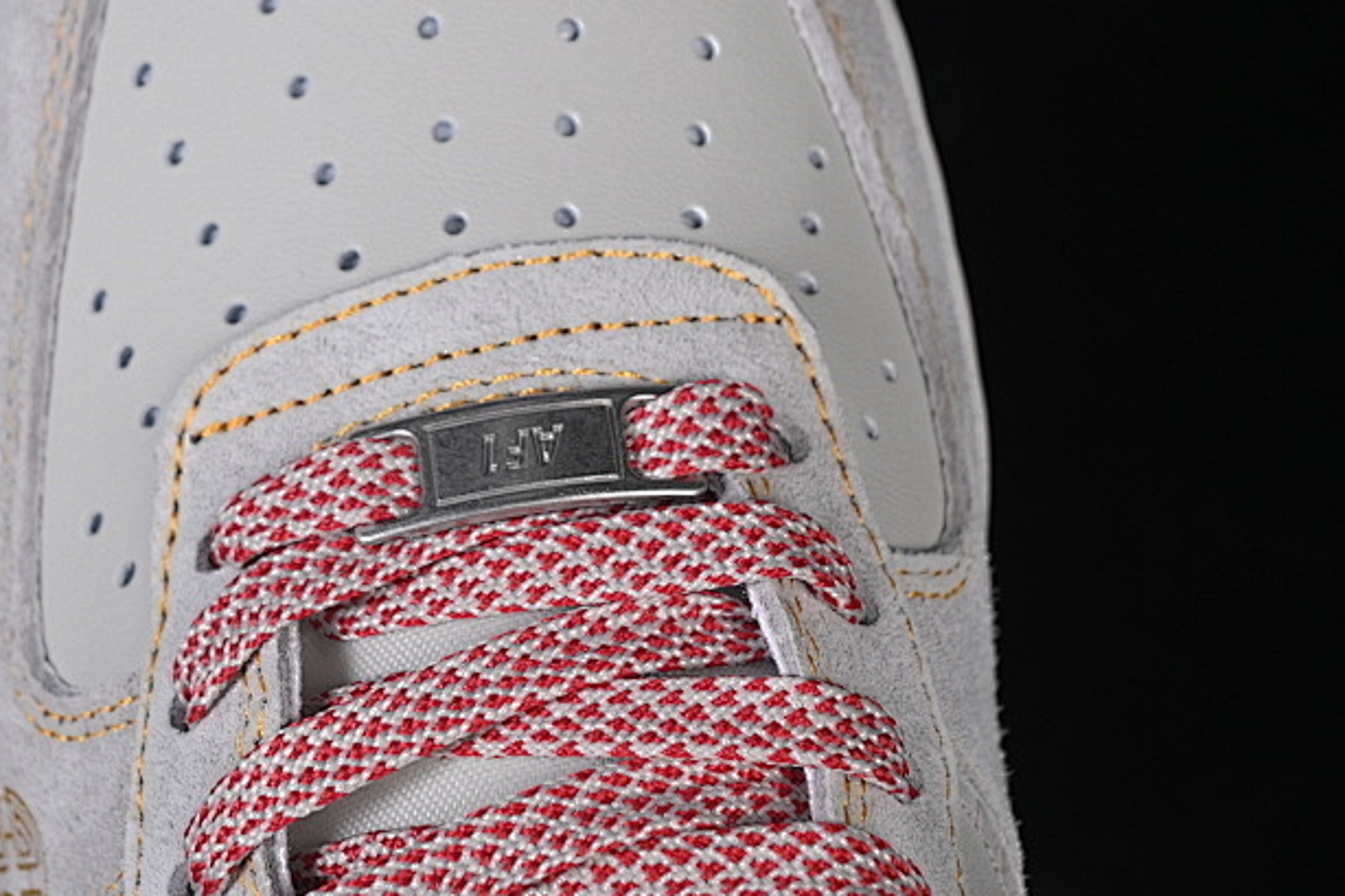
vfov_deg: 10.4
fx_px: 4930
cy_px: 256
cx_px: 453
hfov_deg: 15.5
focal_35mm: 132
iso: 160
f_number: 7.1
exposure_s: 1/80
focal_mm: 50
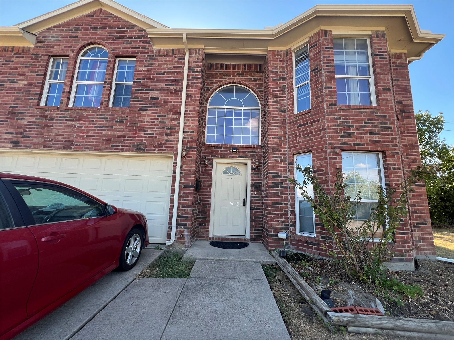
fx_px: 170
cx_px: 227
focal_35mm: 13
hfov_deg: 106.2
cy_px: 170
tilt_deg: +9.5
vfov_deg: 89.9
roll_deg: -1.6
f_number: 1.8
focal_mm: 1.57
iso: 32
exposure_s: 1/259
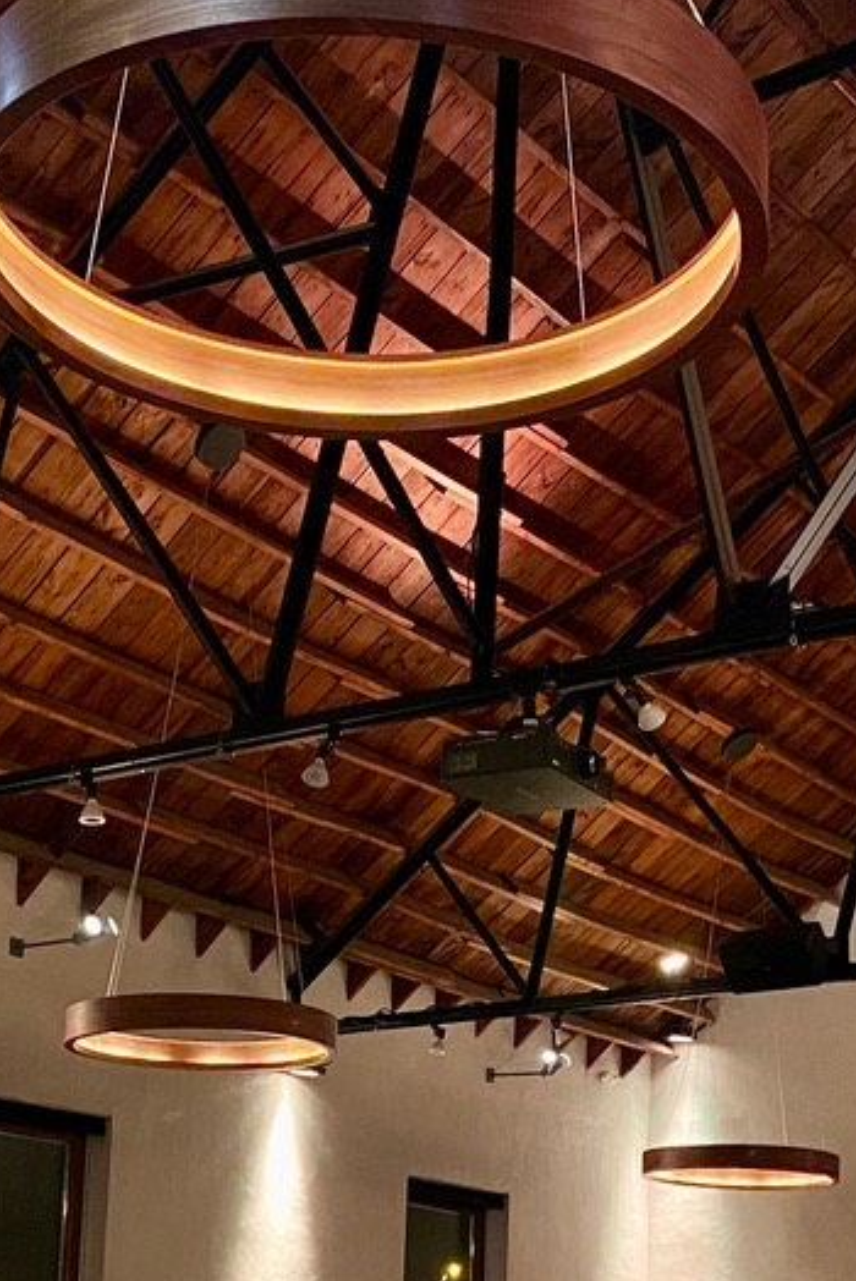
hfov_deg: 20.6
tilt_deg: +9.3
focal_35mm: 66
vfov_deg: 29.6
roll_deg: -1.2
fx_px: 2351
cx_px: 418
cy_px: 1076
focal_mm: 4.25
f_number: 1.8
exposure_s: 1/30
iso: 640
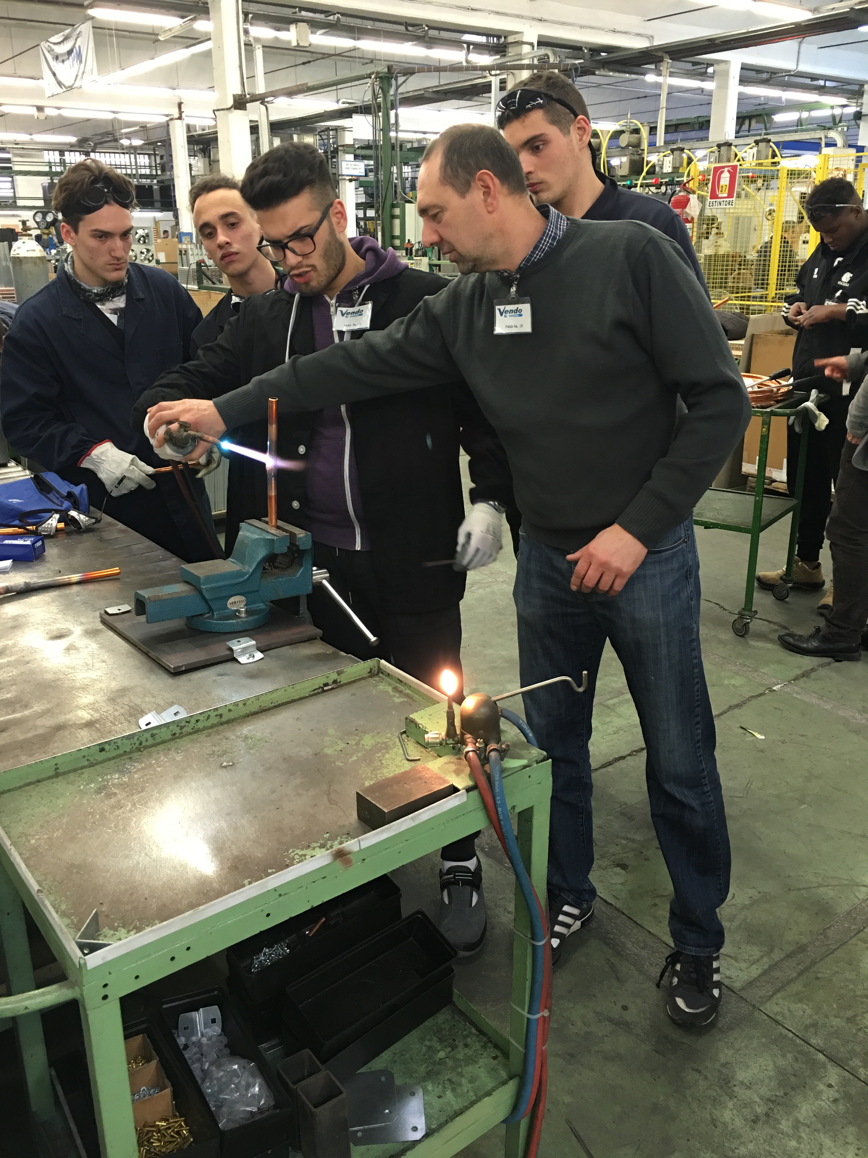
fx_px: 970
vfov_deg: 61.7
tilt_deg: -19.5
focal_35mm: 29
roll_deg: +0.5
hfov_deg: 48.2
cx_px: 434
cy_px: 579
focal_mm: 4.15
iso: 80
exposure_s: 1/17
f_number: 2.2
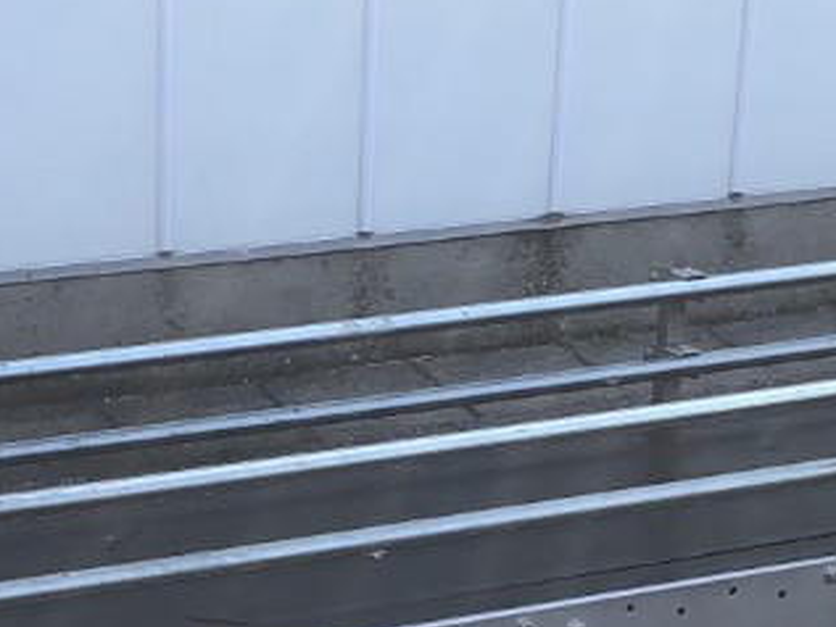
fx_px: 3068
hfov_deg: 15.5
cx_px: 353
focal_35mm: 127
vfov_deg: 11.6
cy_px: 609
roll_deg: -0.8
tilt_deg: -23.3
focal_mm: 4
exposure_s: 1/397
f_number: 1.8
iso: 20
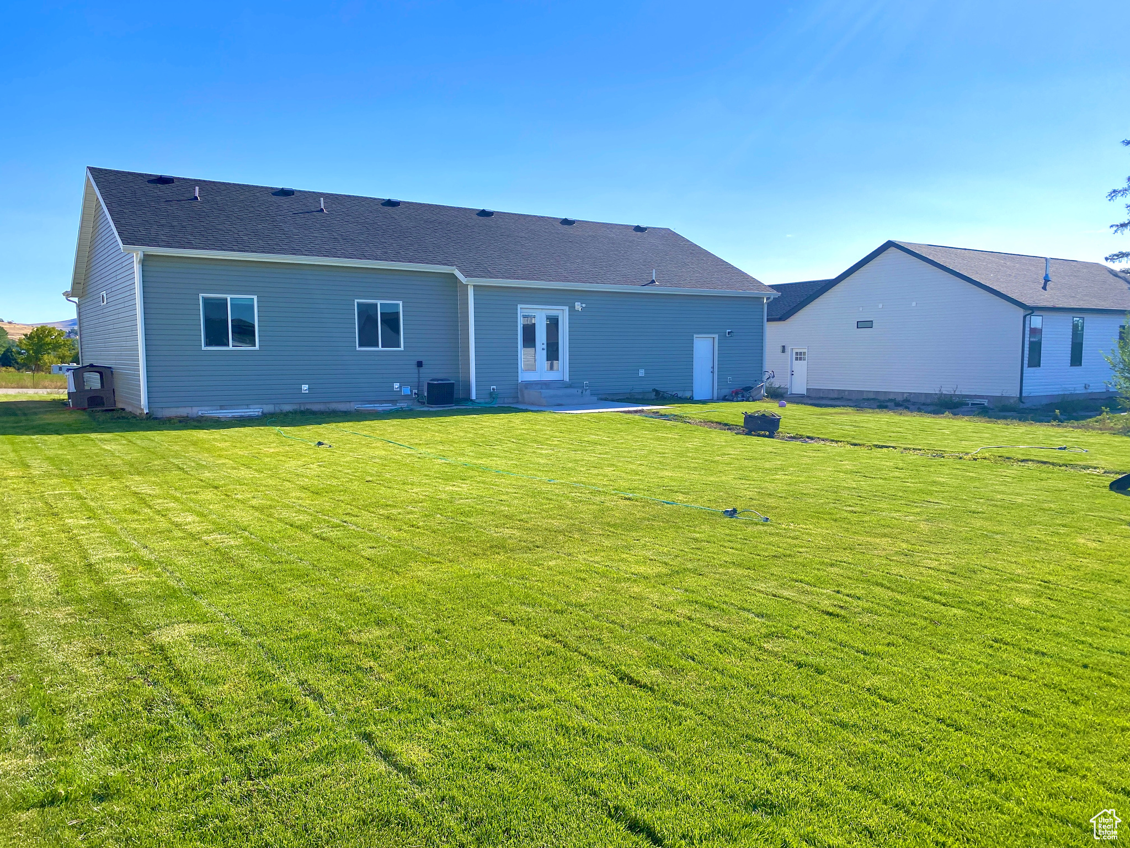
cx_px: 565
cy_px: 424
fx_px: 849
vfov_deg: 53.1
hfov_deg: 67.3
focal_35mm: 26
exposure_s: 1/3731
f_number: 1.8
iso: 32
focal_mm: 4.25
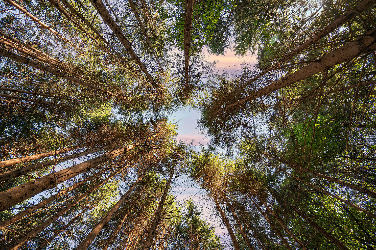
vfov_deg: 77.2
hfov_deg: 100.4
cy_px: 131
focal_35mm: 15
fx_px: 157
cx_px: 187
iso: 100
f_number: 4
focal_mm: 14
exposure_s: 1/160
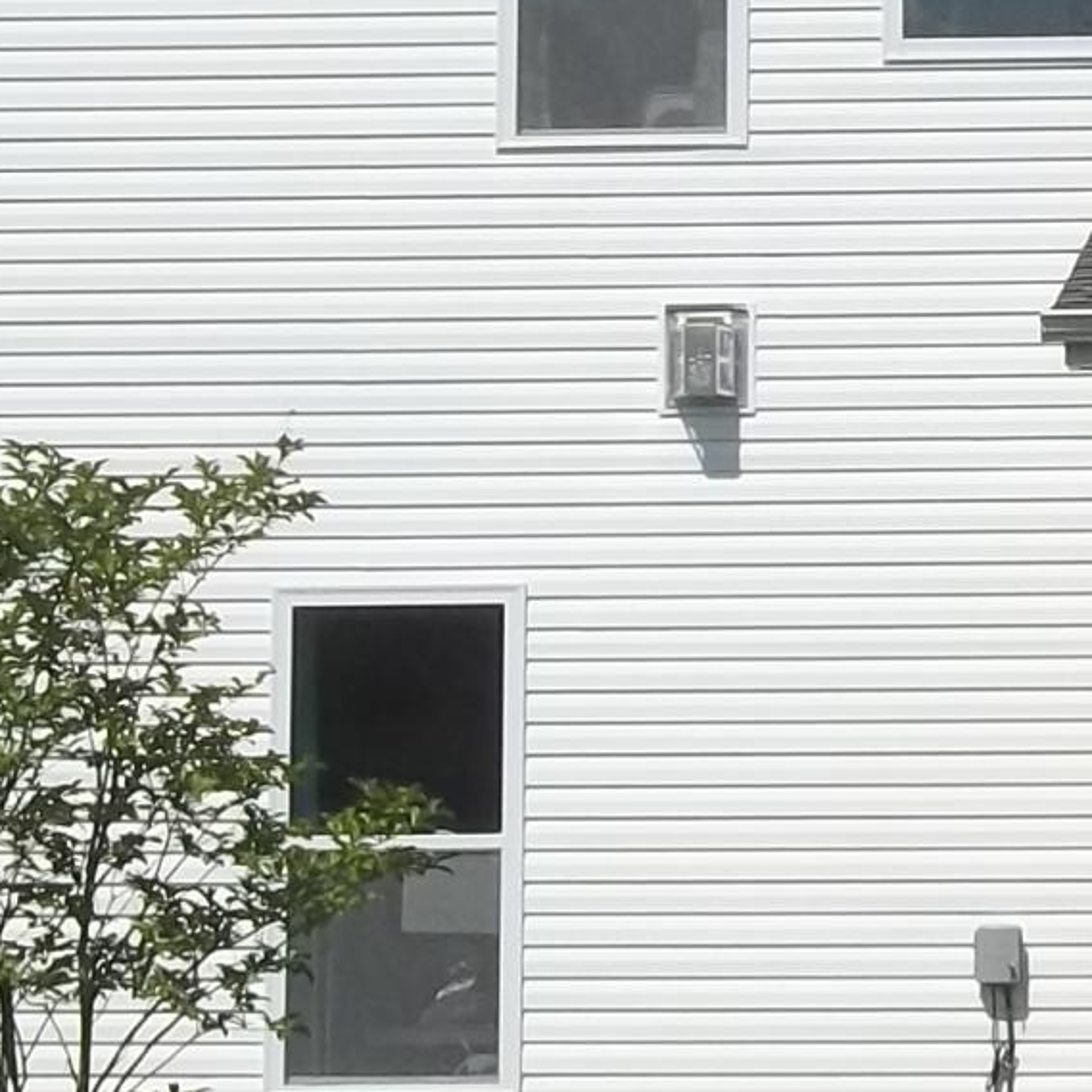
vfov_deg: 11.7
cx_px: 1130
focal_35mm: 149
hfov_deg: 11.6
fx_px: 5318
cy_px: 173
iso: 64
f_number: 8.8
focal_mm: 5.7
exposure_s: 1/320
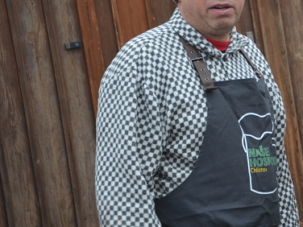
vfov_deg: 7.8
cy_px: 66
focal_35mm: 190
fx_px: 1663
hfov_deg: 10.3
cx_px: 318
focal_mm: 62
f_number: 5.3
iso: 100
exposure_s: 1/80
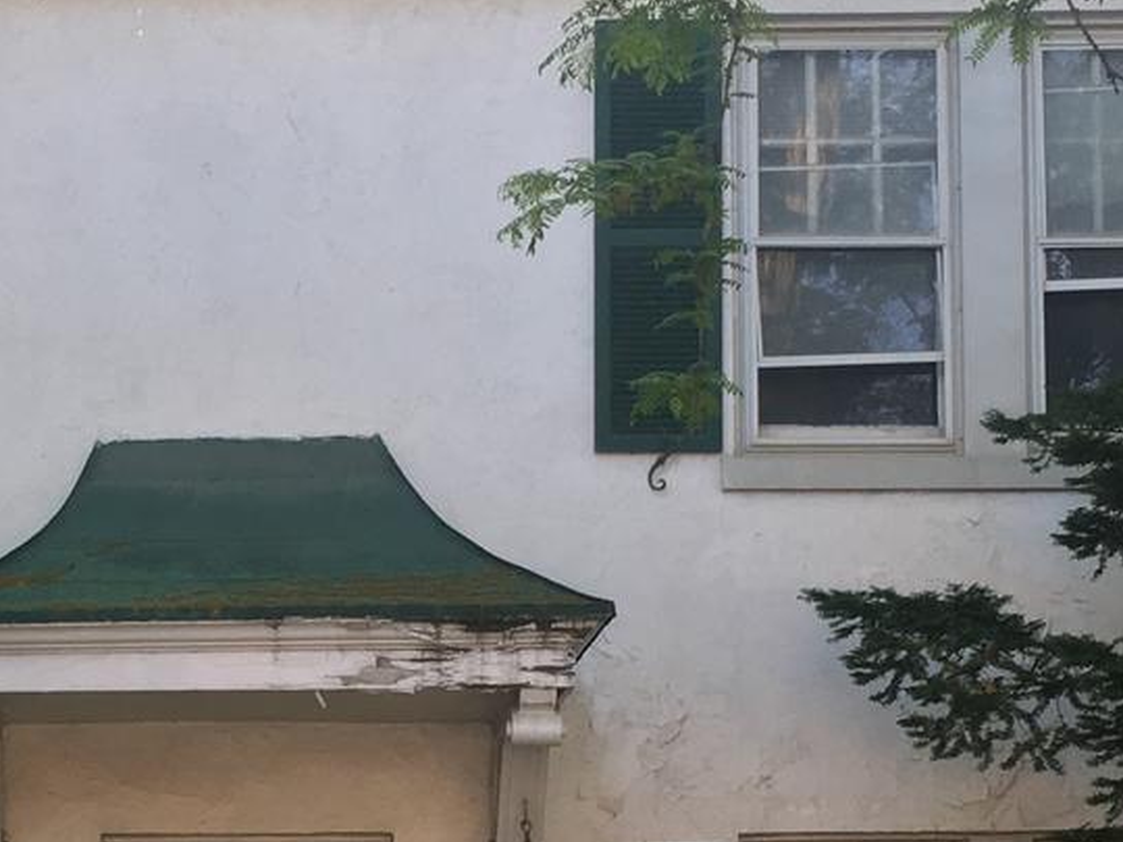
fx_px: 3569
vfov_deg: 13.3
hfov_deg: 17.7
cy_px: 794
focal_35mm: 110
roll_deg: +0.7
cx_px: 231
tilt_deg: +5.6
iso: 40
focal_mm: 4.15
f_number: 2.2
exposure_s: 1/120
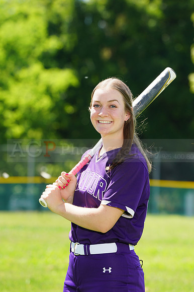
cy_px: 146
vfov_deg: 6.9
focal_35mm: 297
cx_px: 97
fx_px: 2403
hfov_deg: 4.6
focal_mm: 297
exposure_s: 1/200
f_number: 9
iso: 200
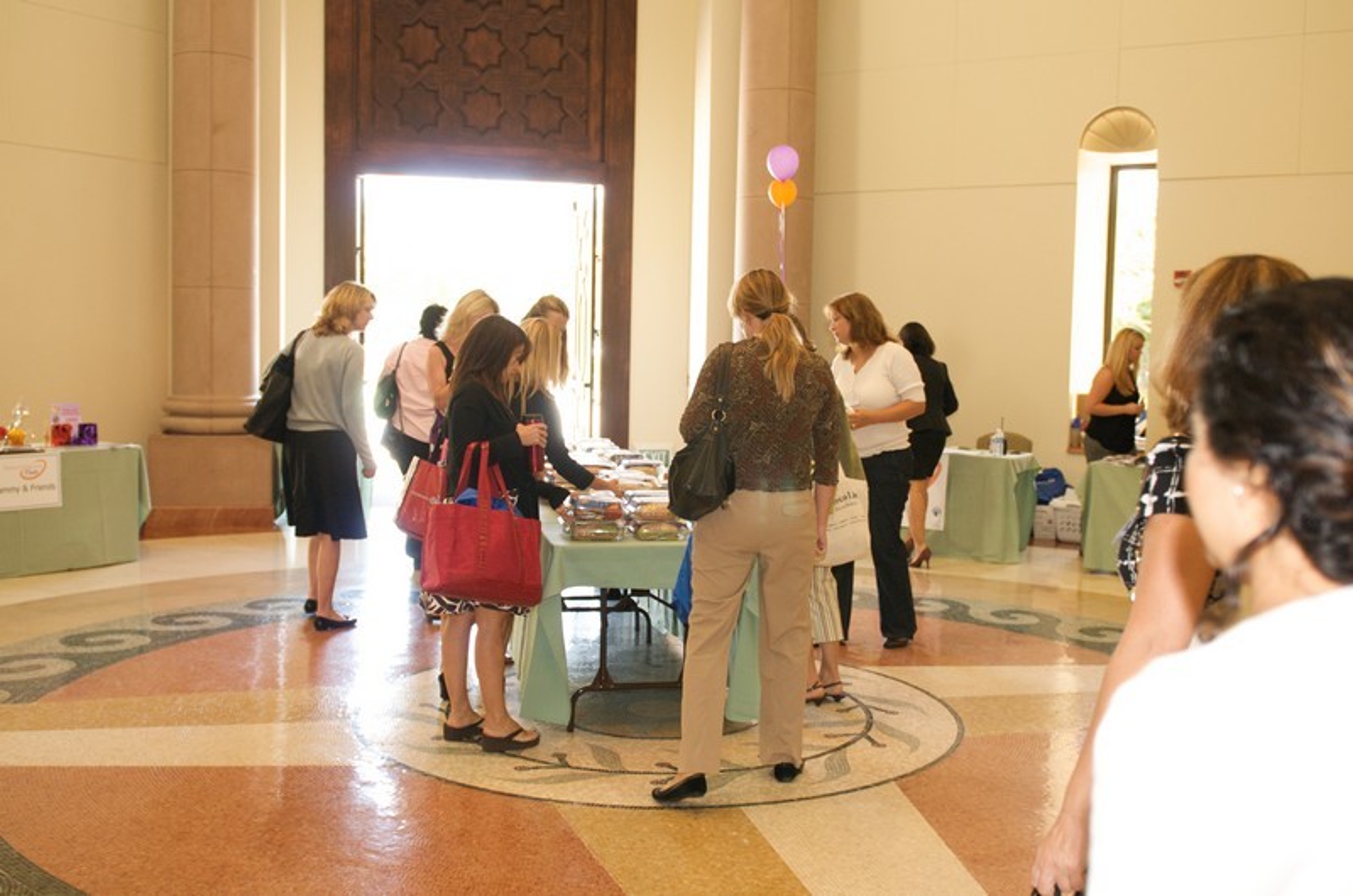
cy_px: 448
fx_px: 1350
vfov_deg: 36.7
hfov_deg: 53.2
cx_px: 676
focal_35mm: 36
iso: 800
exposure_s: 1/100
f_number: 2.8
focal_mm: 24
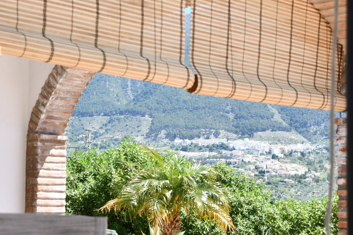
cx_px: 201
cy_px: 168
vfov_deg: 16.4
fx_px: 814
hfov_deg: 24.4
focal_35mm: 83
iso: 400
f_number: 10
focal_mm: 35
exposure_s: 1/400
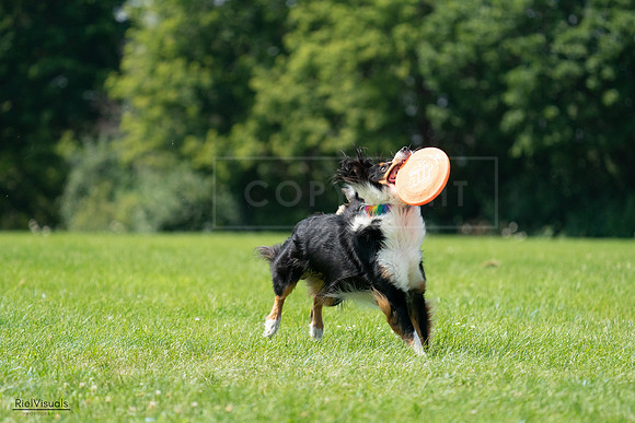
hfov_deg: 7.2
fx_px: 5046
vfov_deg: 4.8
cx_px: 318
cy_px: 212
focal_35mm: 286
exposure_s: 1/4000
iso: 1600
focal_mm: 286
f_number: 5.6
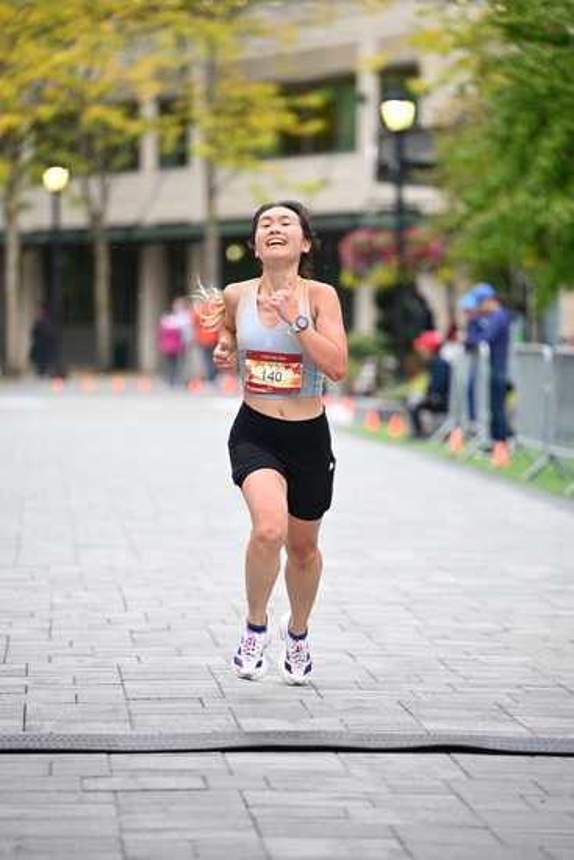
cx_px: 287
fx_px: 3704
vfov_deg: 13.2
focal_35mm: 155
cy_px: 430
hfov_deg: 8.9
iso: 1250
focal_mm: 155
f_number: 2.8
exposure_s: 1/1250
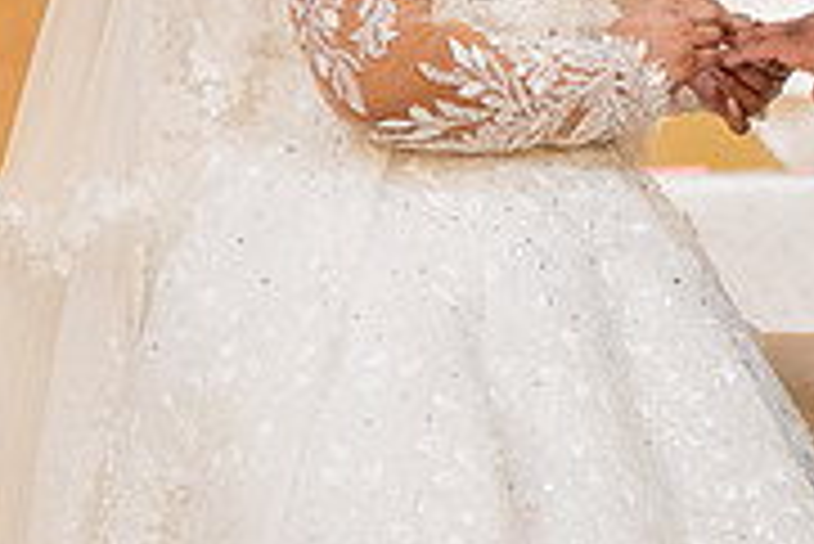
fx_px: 18103
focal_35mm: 800
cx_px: 1037
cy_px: -95
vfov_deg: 1.7
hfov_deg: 2.6
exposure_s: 1/160
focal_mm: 200
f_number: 2.8
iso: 2000
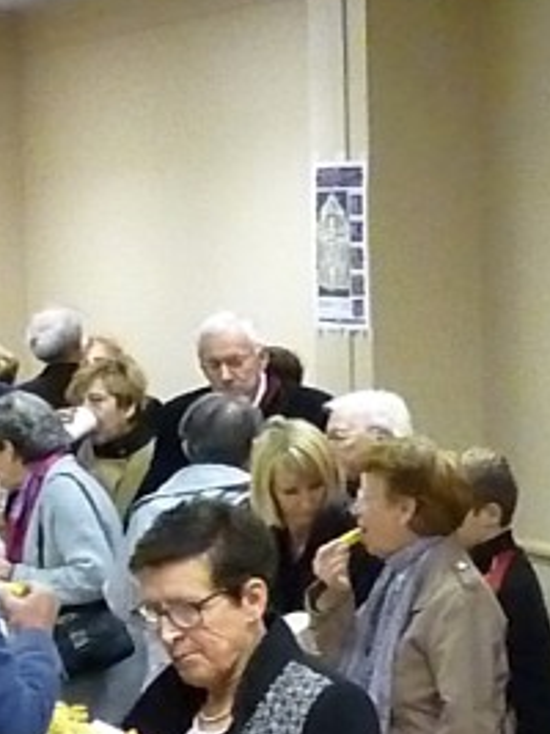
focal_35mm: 135
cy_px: 476
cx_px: 561
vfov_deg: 14.6
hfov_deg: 10.9
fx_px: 2862
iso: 2000
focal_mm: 8
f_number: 3.9
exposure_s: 1/60
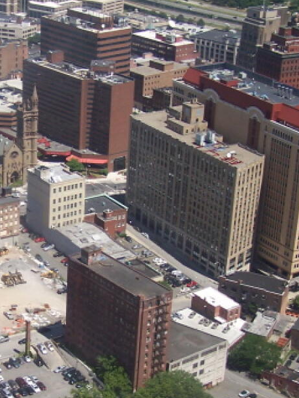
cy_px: 244
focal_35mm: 85
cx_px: 40
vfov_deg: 23.0
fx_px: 978
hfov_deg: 17.2
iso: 80
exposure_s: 1/640
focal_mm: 6.3
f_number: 2.8
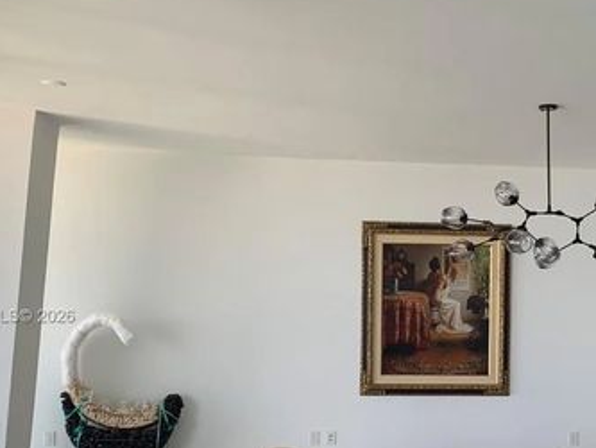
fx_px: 861
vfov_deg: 28.8
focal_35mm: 50
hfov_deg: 37.5
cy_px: 317
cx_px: 424
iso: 50
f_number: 1.8
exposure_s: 1/121
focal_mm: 4.25
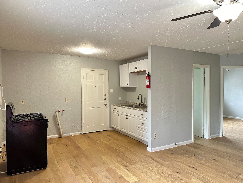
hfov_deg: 69.4
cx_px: 125
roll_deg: -0.5
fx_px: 176
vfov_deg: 54.9
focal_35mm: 25
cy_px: 92
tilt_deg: -1.3
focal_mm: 6.86
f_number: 1.78
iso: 250
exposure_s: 1/60
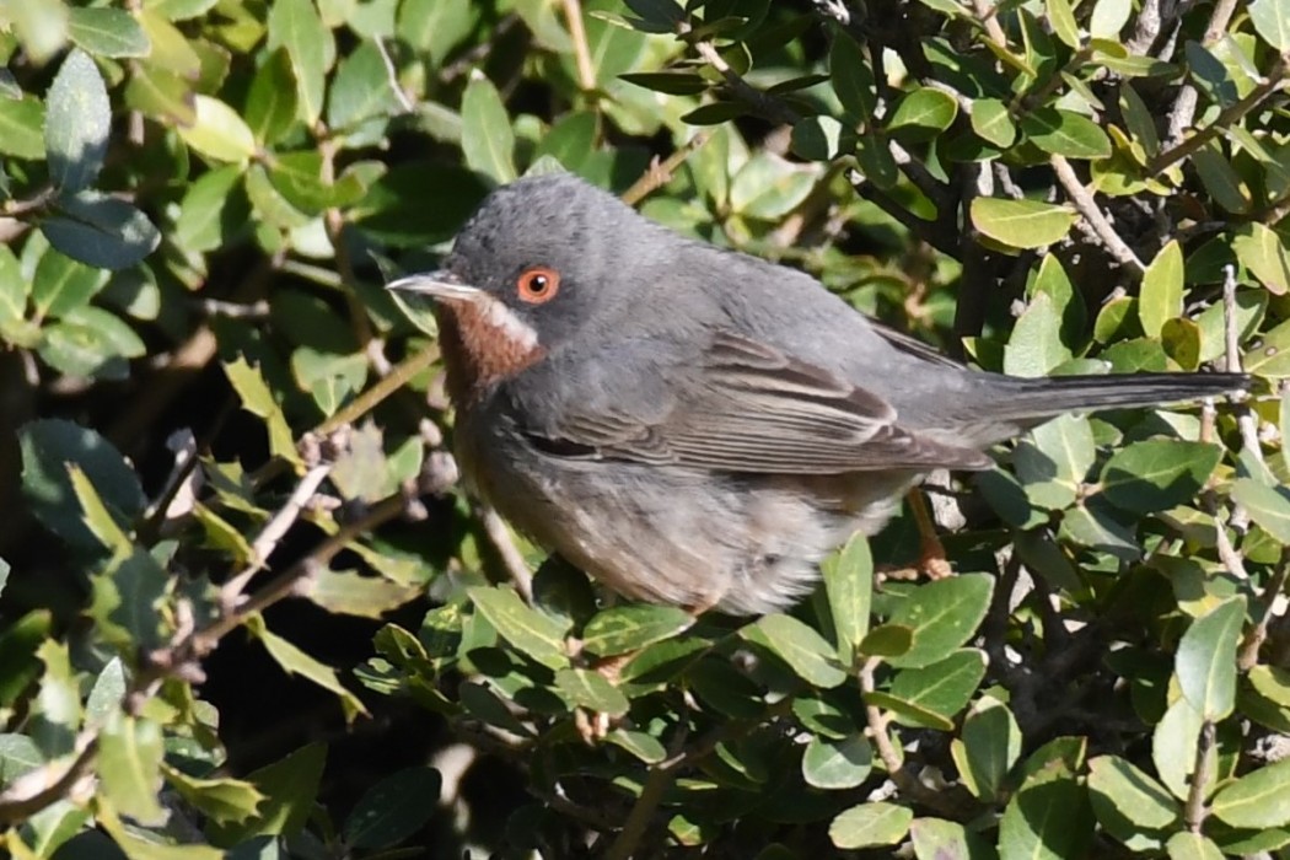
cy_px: 430
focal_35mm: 750
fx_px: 26873
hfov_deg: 2.7
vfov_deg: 1.8
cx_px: 645
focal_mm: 500
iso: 640
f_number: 7.1
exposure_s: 1/800
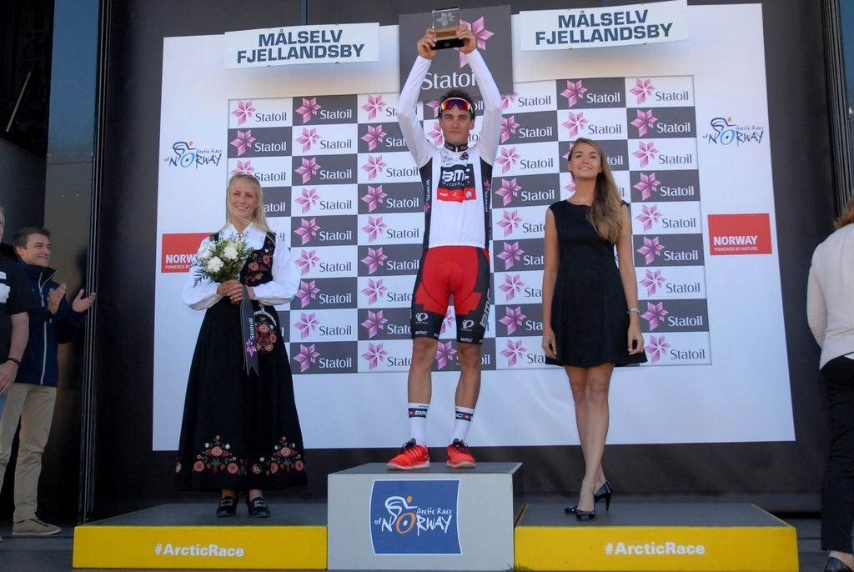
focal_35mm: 36
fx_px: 855
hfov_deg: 53.1
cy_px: 286
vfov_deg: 37.0
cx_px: 427
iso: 400
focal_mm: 24
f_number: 6.3
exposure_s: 1/250
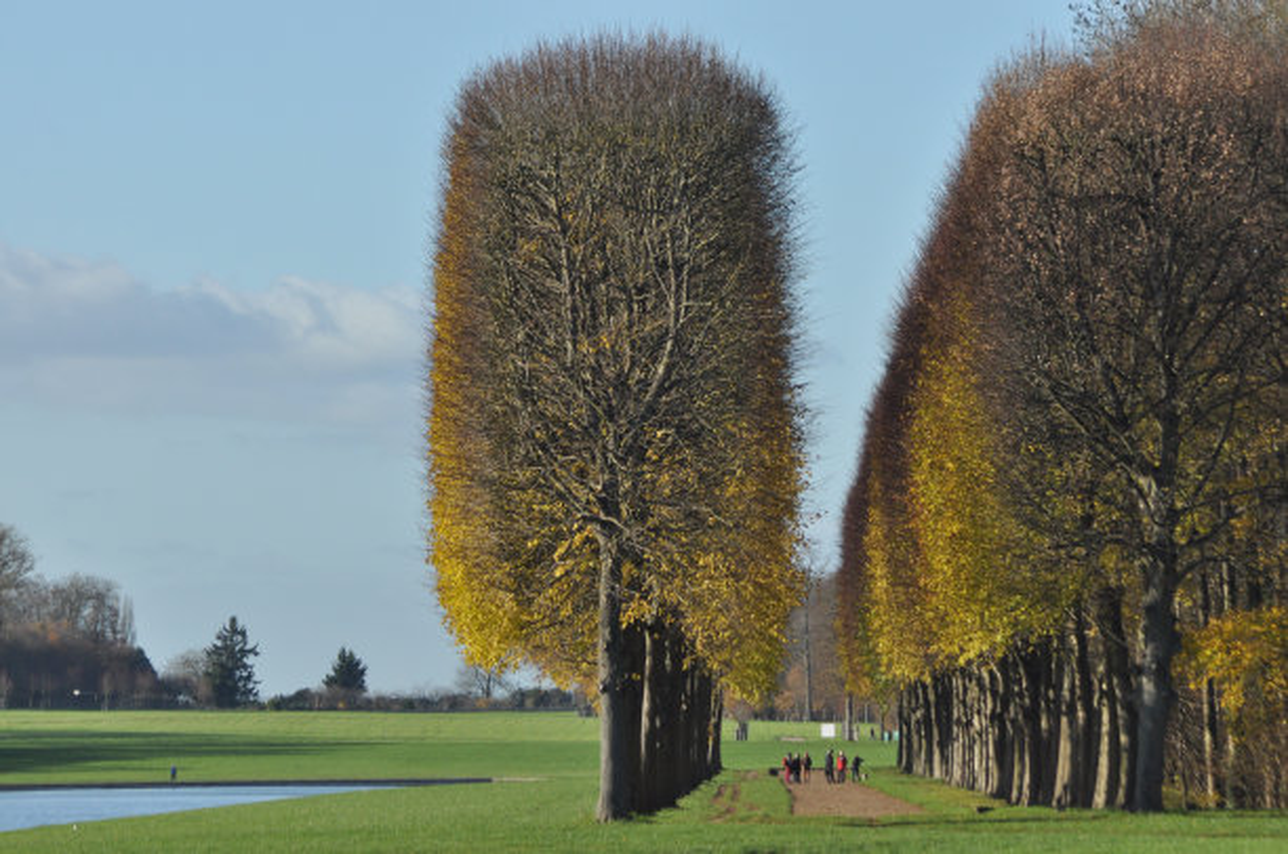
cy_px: 427
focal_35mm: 300
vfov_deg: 4.6
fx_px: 10716
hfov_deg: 6.9
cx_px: 644
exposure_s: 1/1000
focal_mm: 200
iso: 640
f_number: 9
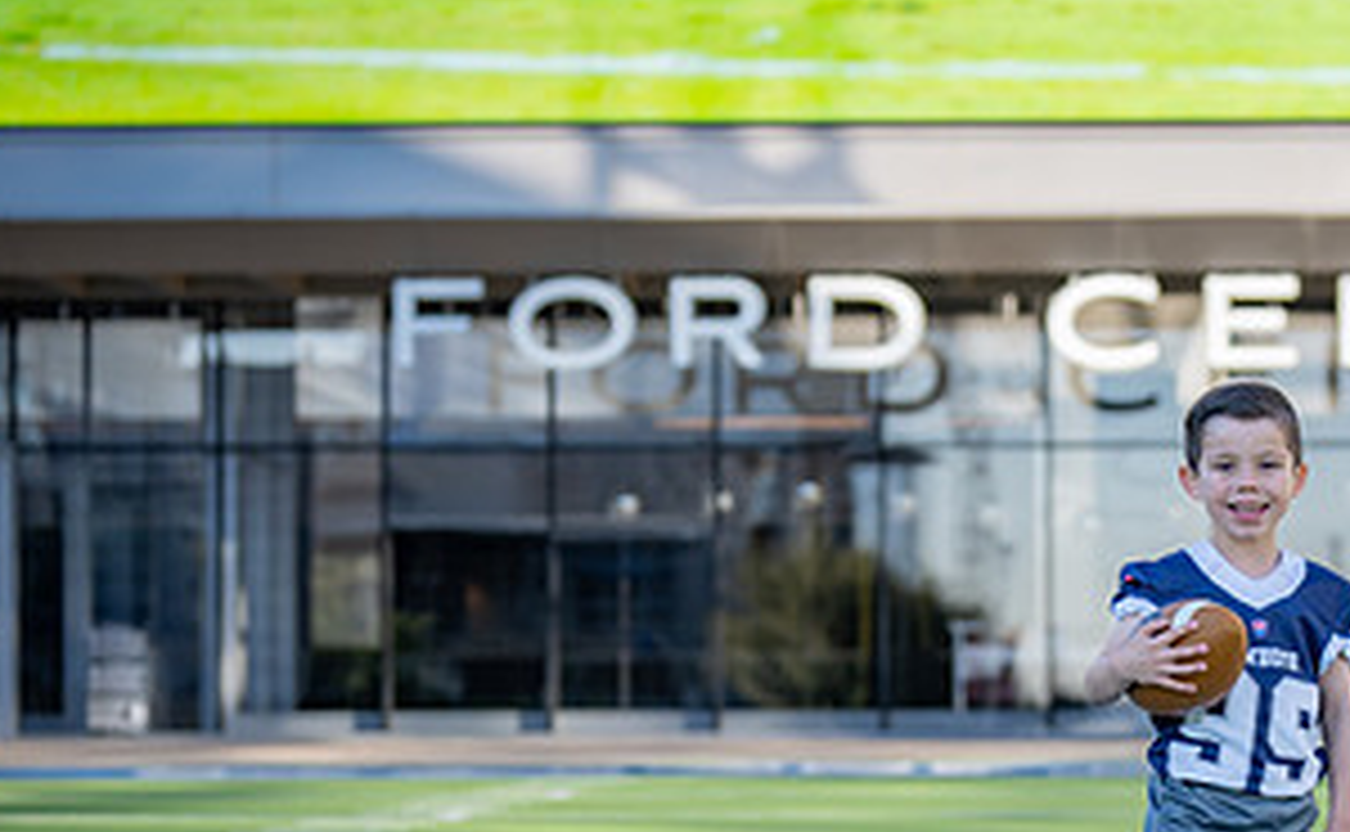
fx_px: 5645
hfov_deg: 13.5
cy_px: 718
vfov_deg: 8.4
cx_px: 1223
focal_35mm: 154
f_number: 2.8
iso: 100
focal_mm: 70
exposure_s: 1/500
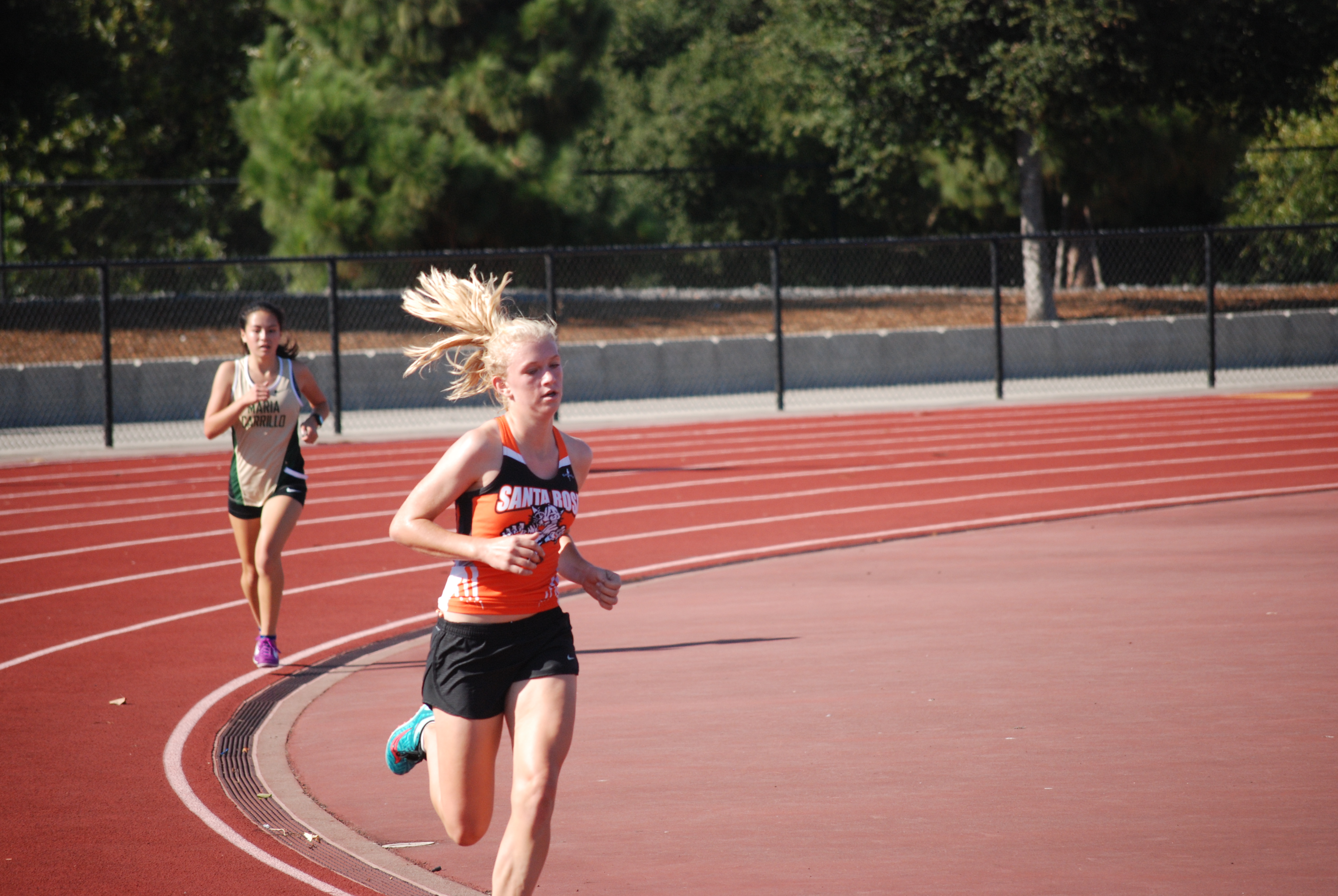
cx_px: 669
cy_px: 448
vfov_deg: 6.3
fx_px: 8093
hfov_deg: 9.5
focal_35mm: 218
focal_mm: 145
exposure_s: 1/1000
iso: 400
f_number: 5.3
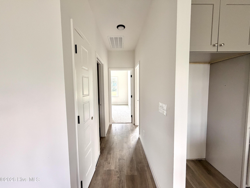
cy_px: 94
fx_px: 101
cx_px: 125
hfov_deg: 102.1
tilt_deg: -3.0
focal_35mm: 14
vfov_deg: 85.7
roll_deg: +1.0
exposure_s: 1/116
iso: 320
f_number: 2.2
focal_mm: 2.22
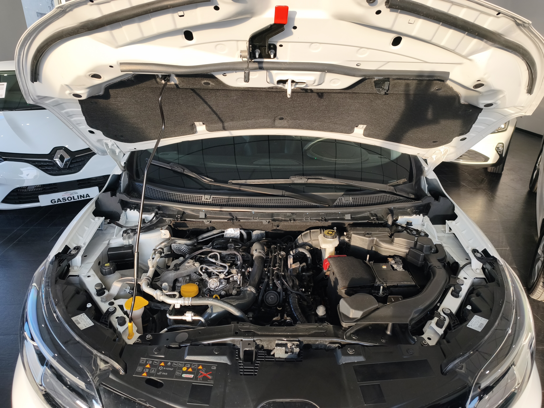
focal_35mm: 23
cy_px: 204
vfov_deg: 58.9
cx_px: 272
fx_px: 361
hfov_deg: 73.9
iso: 50
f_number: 1.62
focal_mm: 6.45
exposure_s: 1/138
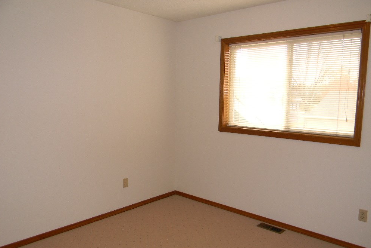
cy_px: 134
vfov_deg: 43.6
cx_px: 187
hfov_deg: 61.9
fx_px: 309
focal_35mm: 30
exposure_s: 1/46.6
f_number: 3.5
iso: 80
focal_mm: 5
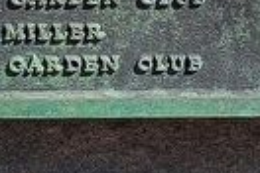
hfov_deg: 11.2
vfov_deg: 7.5
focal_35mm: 183
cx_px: 154
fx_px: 1322
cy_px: 22
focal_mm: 4.27
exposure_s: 1/1070
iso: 105
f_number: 1.8
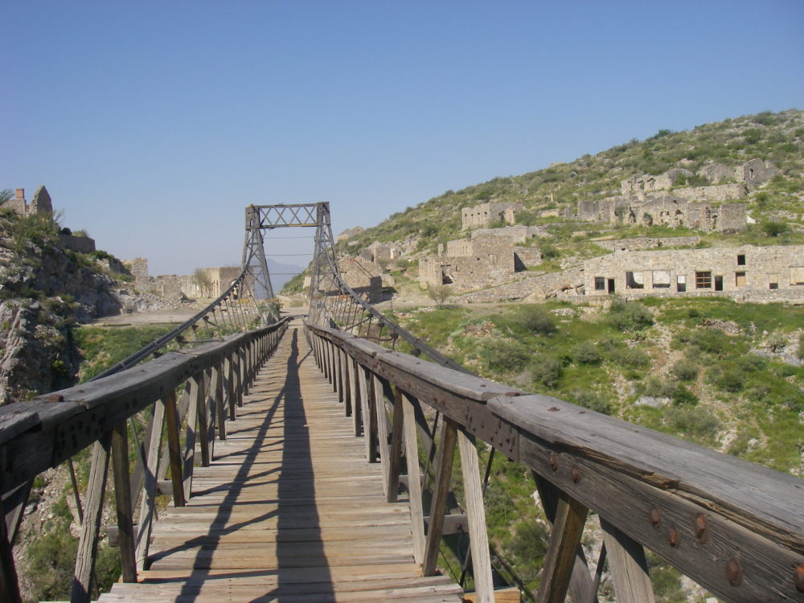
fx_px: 883
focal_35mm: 38
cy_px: 302
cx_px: 402
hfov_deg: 49.0
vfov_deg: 37.7
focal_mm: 6.3
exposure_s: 1/250
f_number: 6.6
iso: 64
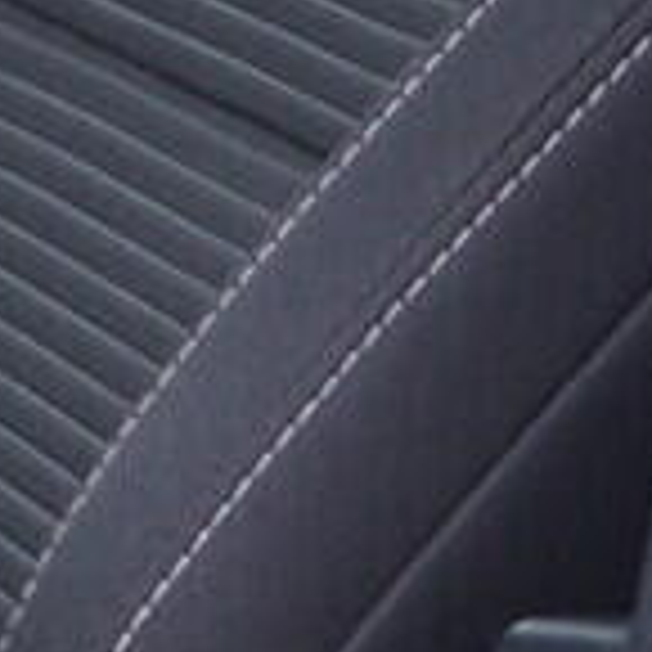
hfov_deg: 5.0
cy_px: -589
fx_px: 6457
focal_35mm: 303
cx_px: -2230
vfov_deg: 5.7
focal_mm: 24
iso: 125
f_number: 2.8
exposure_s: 1/40
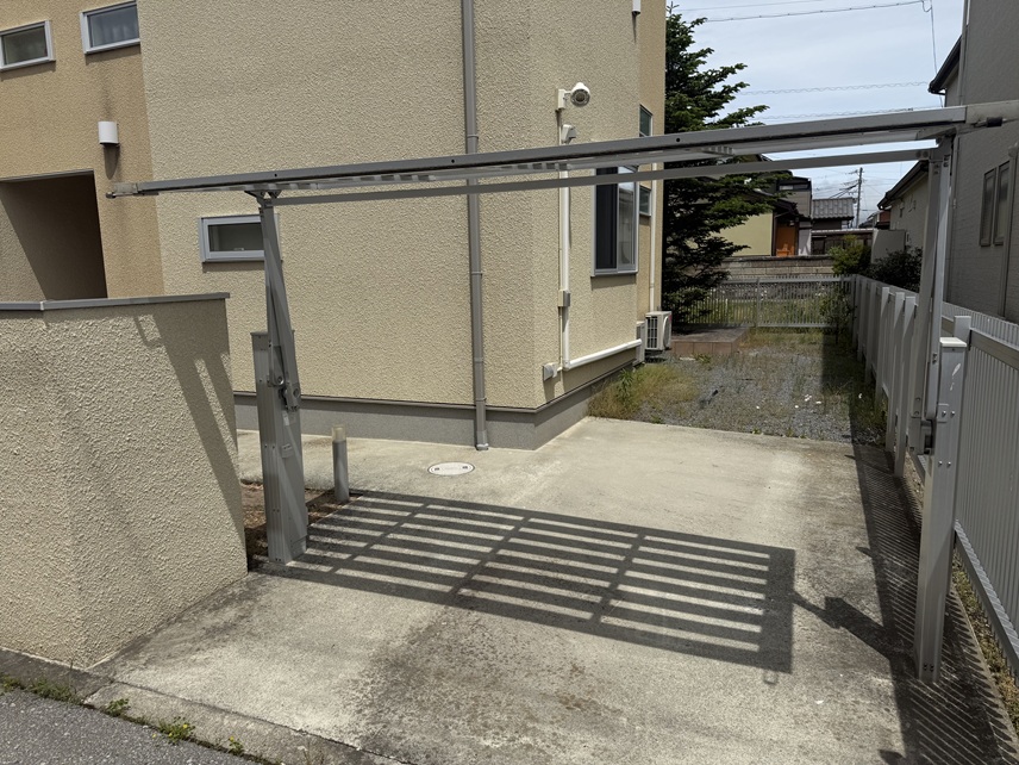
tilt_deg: -8.7
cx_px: 510
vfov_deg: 56.8
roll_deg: +1.3
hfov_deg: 71.6
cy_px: 382
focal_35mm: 24
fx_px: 706
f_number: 1.78
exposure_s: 1/9091
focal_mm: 6.76
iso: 80
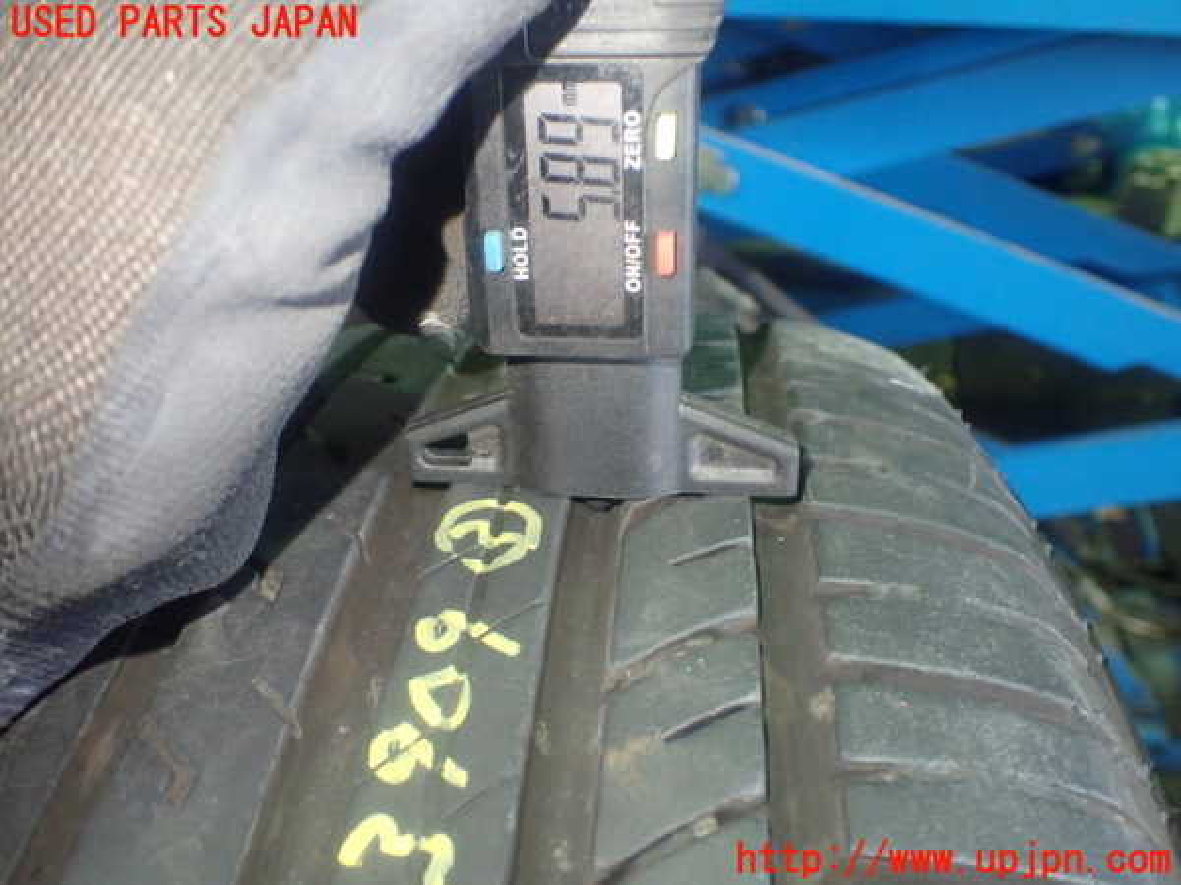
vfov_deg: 46.8
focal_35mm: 30
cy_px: 442
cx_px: 590
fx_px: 1024
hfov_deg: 60.0
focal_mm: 5.4
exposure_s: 1/30
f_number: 2.3
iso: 800
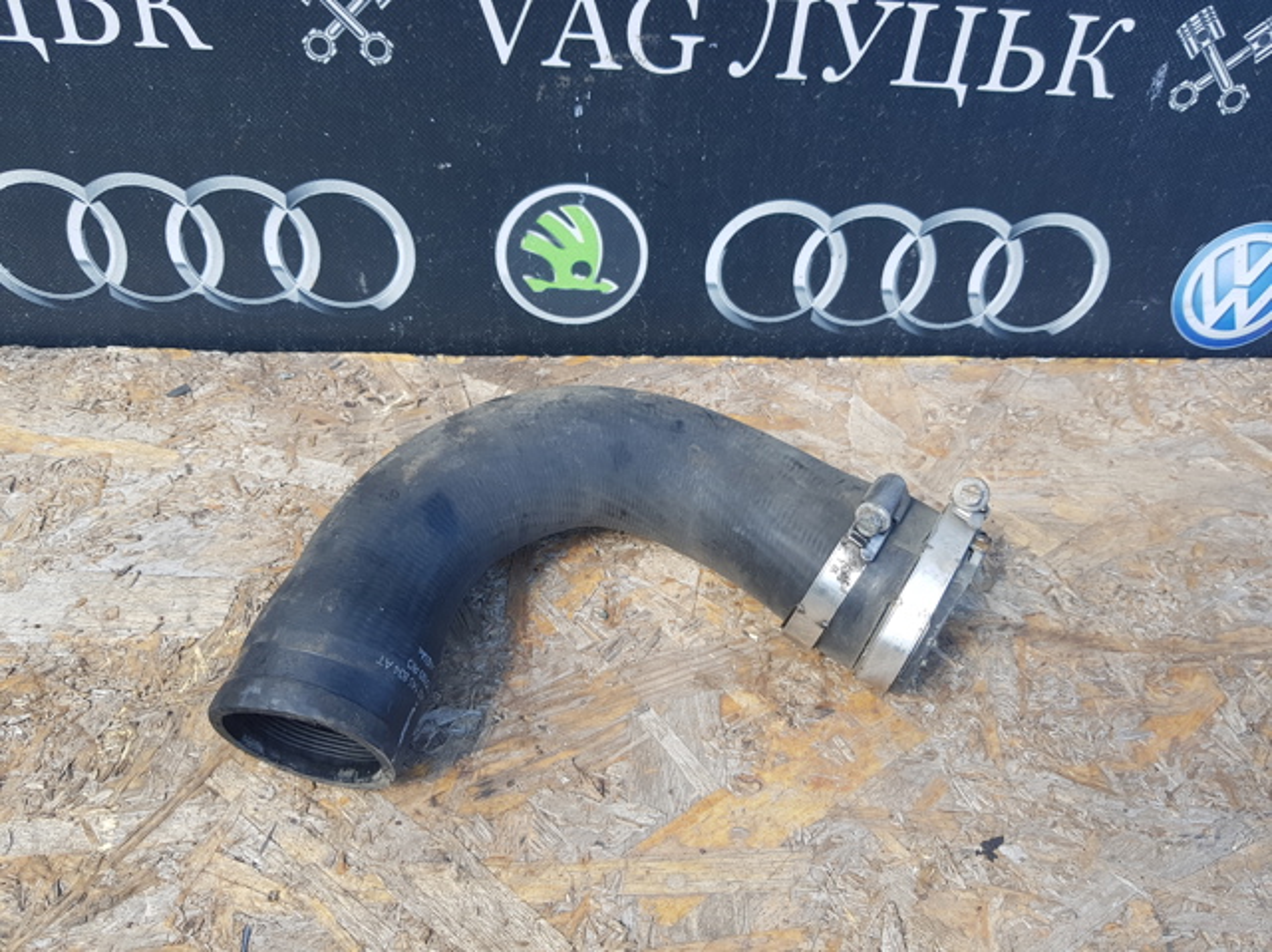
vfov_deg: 53.0
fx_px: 955
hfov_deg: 67.3
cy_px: 476
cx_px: 636
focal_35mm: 26
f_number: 1.7
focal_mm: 4.2
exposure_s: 1/241
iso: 40
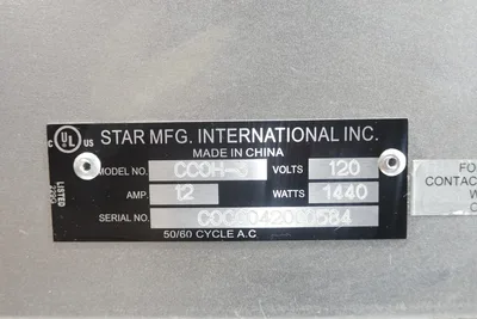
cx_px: 238
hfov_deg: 41.1
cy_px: 160
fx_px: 636
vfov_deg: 28.1
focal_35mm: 48
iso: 2500
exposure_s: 1/50
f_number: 4
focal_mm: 18.24
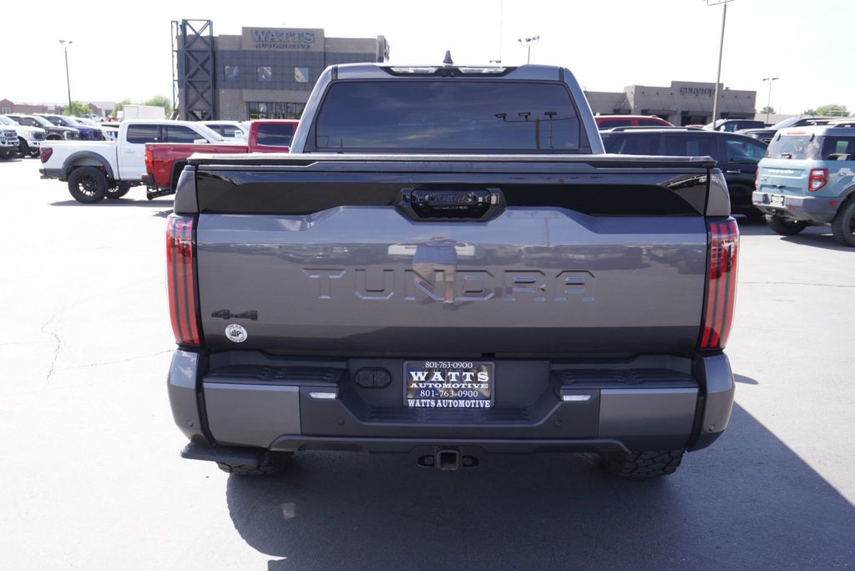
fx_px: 749
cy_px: 286
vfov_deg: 41.8
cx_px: 428
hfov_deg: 59.5
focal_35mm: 32
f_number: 5.6
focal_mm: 21
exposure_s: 1/125
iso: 100
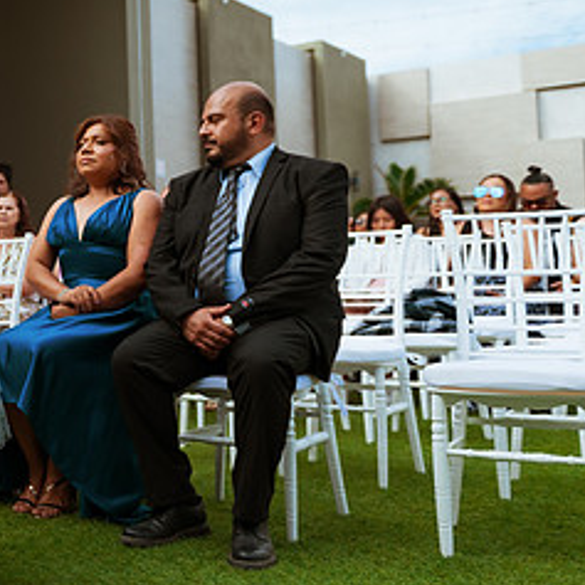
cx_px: -99
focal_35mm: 52
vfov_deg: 32.7
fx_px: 994
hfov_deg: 28.8
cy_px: 241
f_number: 2.8
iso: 100
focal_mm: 24
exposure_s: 1/1250
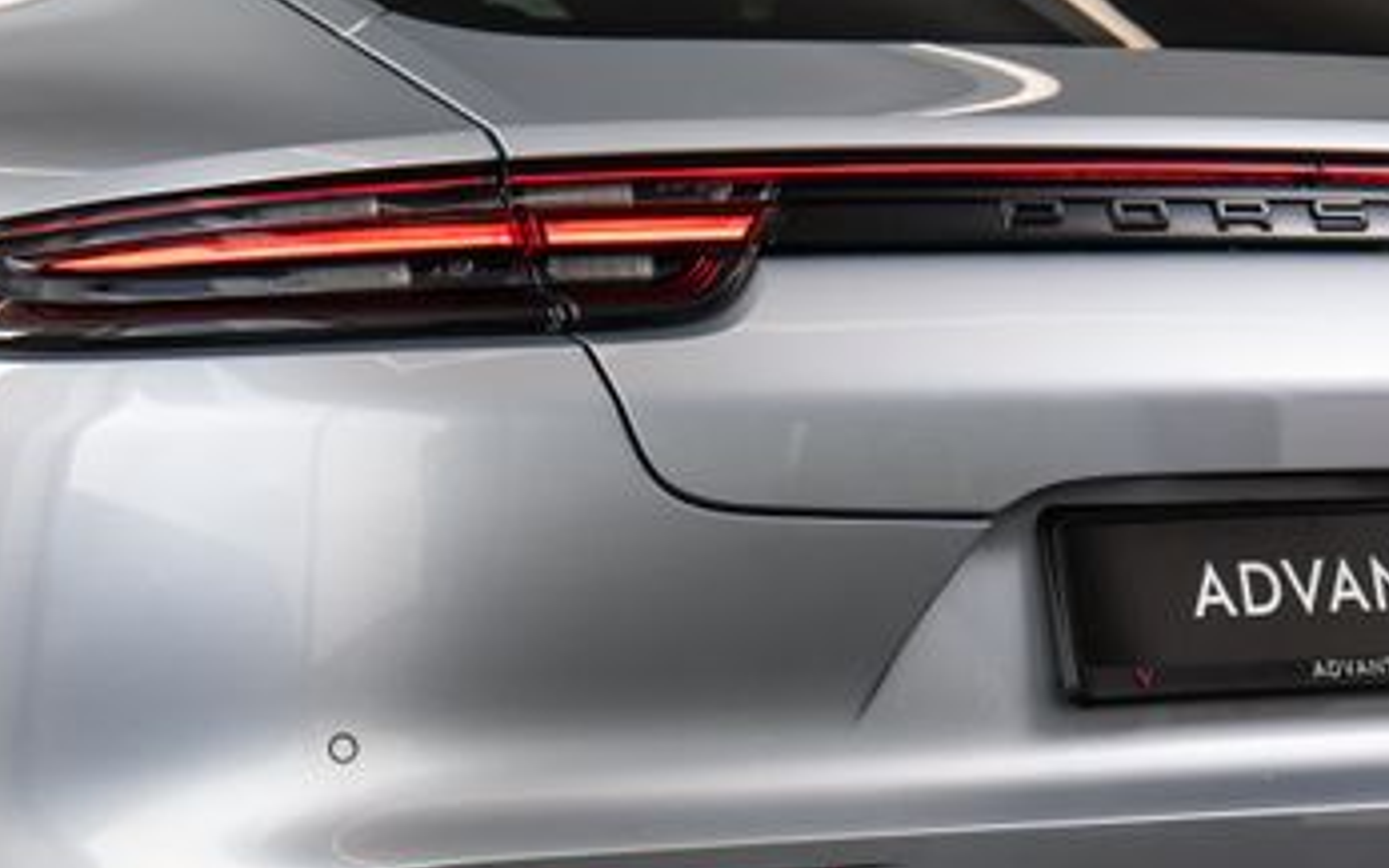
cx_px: 553
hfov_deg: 16.1
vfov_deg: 10.1
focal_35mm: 130
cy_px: 565
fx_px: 4922
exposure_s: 1/60
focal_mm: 39
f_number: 5
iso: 125
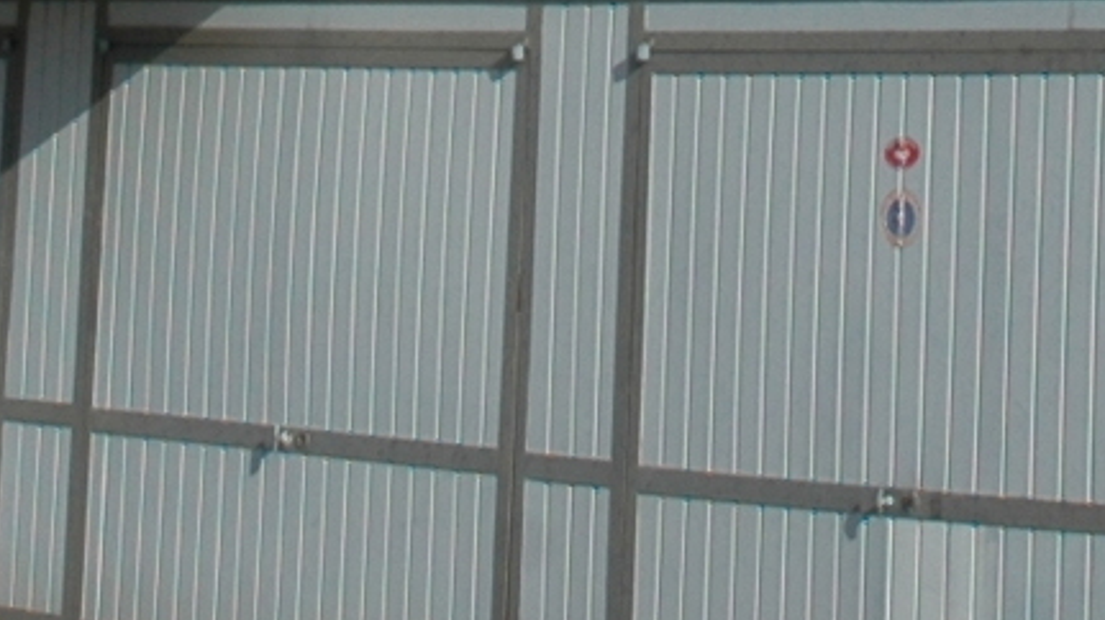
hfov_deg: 12.8
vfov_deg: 6.6
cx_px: 787
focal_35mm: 168
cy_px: -1225
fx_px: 4920
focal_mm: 18
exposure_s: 1/500
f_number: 11
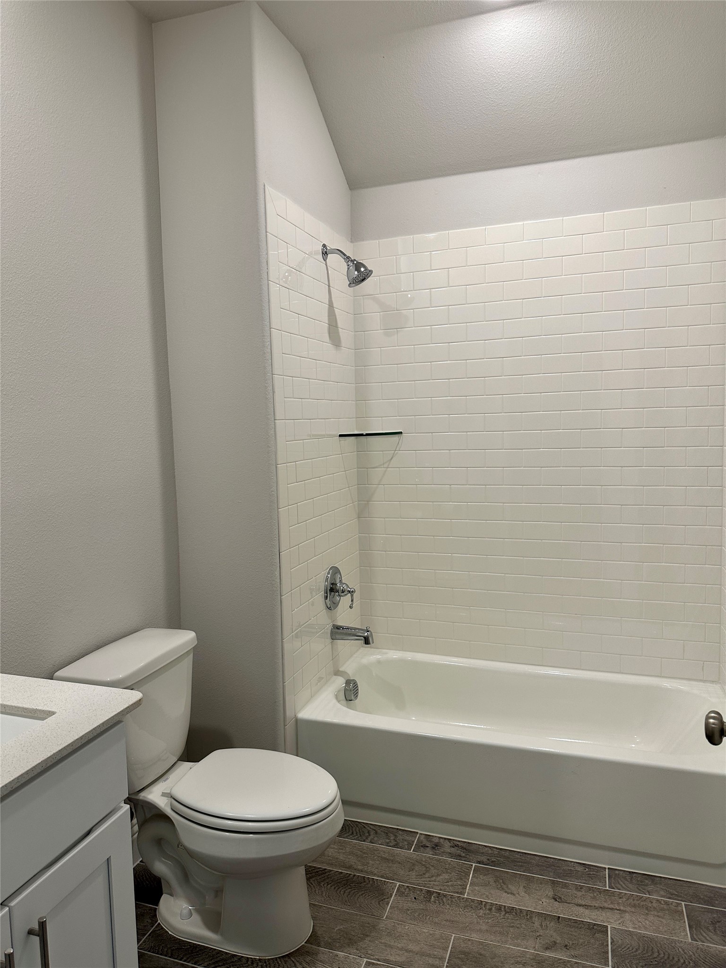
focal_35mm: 24
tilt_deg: -5.5
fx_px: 671
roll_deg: +1.7
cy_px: 484
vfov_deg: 71.6
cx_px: 363
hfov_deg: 56.8
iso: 125
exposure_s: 1/120
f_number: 1.78
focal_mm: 6.86
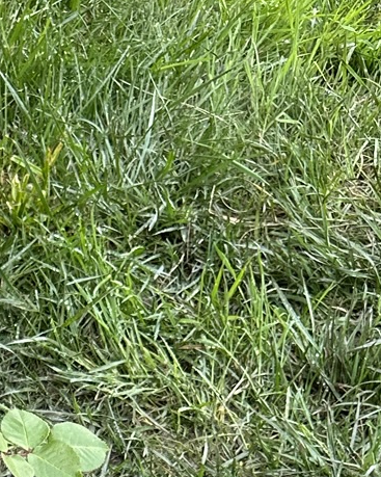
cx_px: -156
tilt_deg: -51.3
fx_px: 1438
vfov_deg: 15.5
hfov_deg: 14.3
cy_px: 917
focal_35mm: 102
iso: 80
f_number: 1.78
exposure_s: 1/279
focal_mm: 6.86
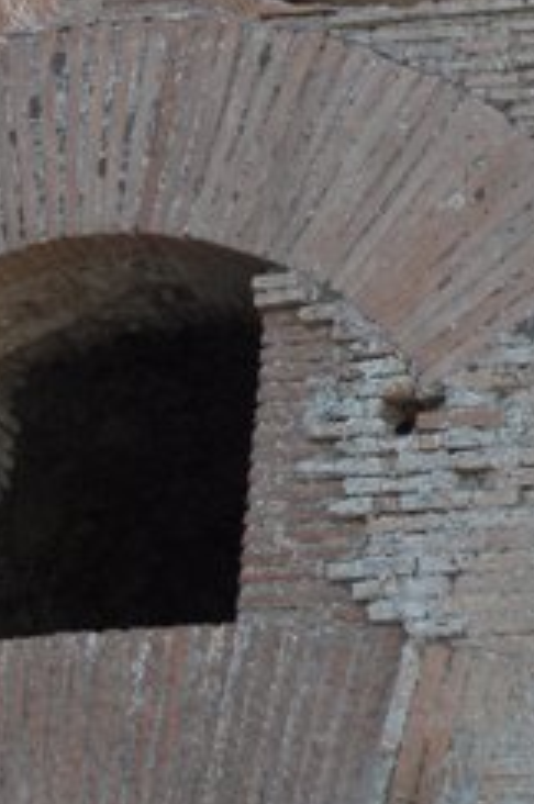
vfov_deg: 13.6
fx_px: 3302
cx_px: 834
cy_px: -81
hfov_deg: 9.0
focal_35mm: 148
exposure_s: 1/100
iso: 250
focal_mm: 24
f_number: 11
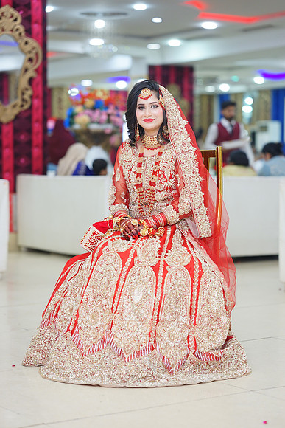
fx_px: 1009
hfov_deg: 16.1
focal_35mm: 85
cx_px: 142
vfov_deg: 23.9
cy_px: 214
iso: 400
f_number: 2.2
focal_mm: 85
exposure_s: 1/160
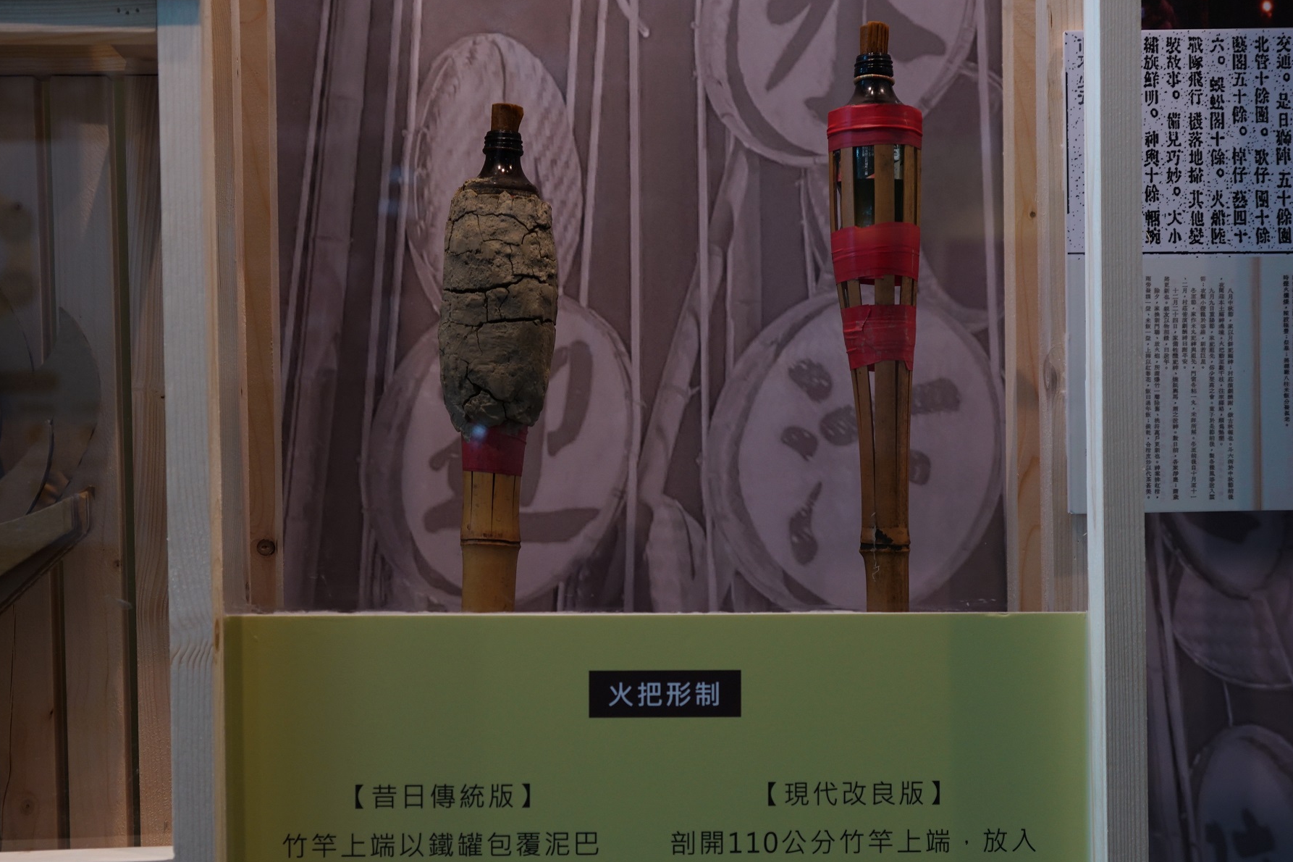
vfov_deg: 24.2
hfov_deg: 35.6
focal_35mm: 56
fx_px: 2011
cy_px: 468
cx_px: 661
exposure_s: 1/125
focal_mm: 50
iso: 800
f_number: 3.5
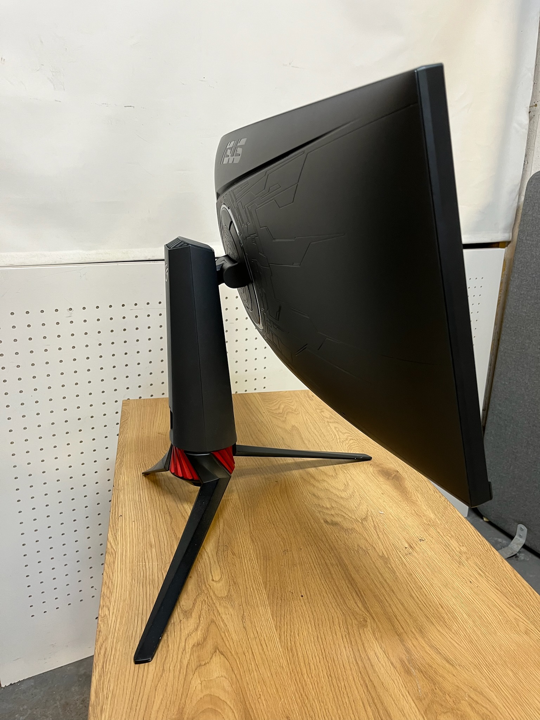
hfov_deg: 53.1
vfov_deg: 67.3
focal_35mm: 26
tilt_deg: -16.7
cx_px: 270
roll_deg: -1.4
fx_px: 541
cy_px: 360
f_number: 1.6
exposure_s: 1/50
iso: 80
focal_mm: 5.1
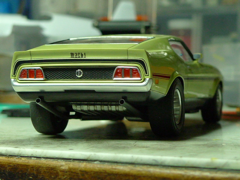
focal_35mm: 108
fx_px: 749
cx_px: 120
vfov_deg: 13.7
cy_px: 90
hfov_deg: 18.2
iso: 400
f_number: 2.8
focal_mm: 12.8
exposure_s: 1/30
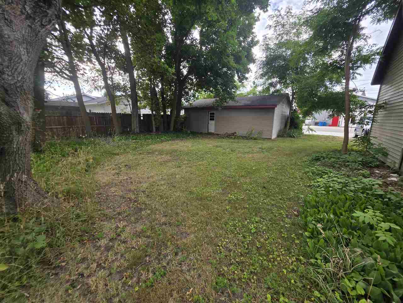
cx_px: 202
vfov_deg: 89.9
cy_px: 152
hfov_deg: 106.2
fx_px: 151
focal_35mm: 13
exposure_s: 1/120
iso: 20
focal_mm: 2.2
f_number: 1.9
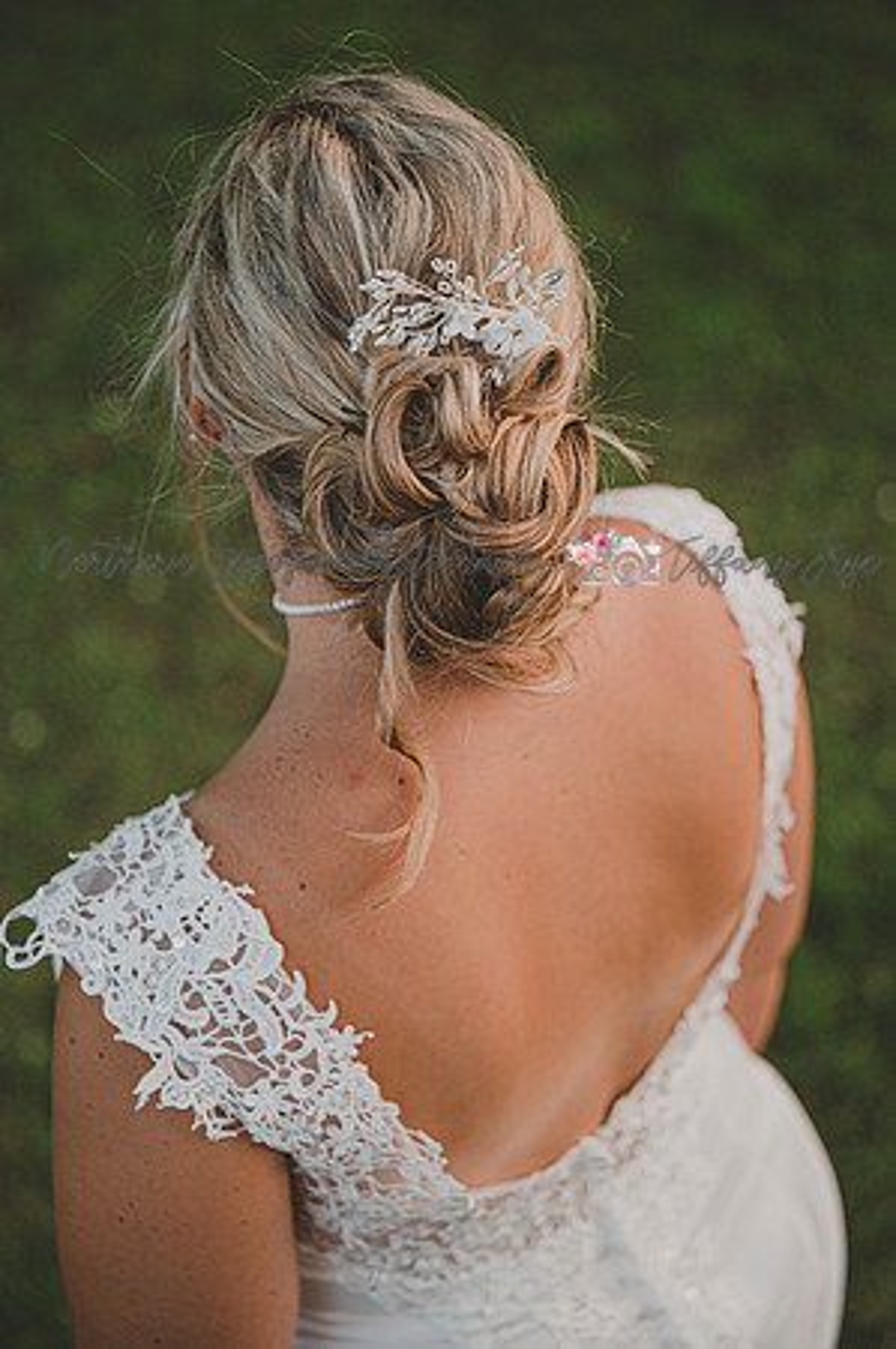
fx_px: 2619
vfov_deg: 28.9
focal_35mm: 70
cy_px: 674
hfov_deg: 19.4
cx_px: 448
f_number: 2.8
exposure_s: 1/125
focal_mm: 70
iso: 1600
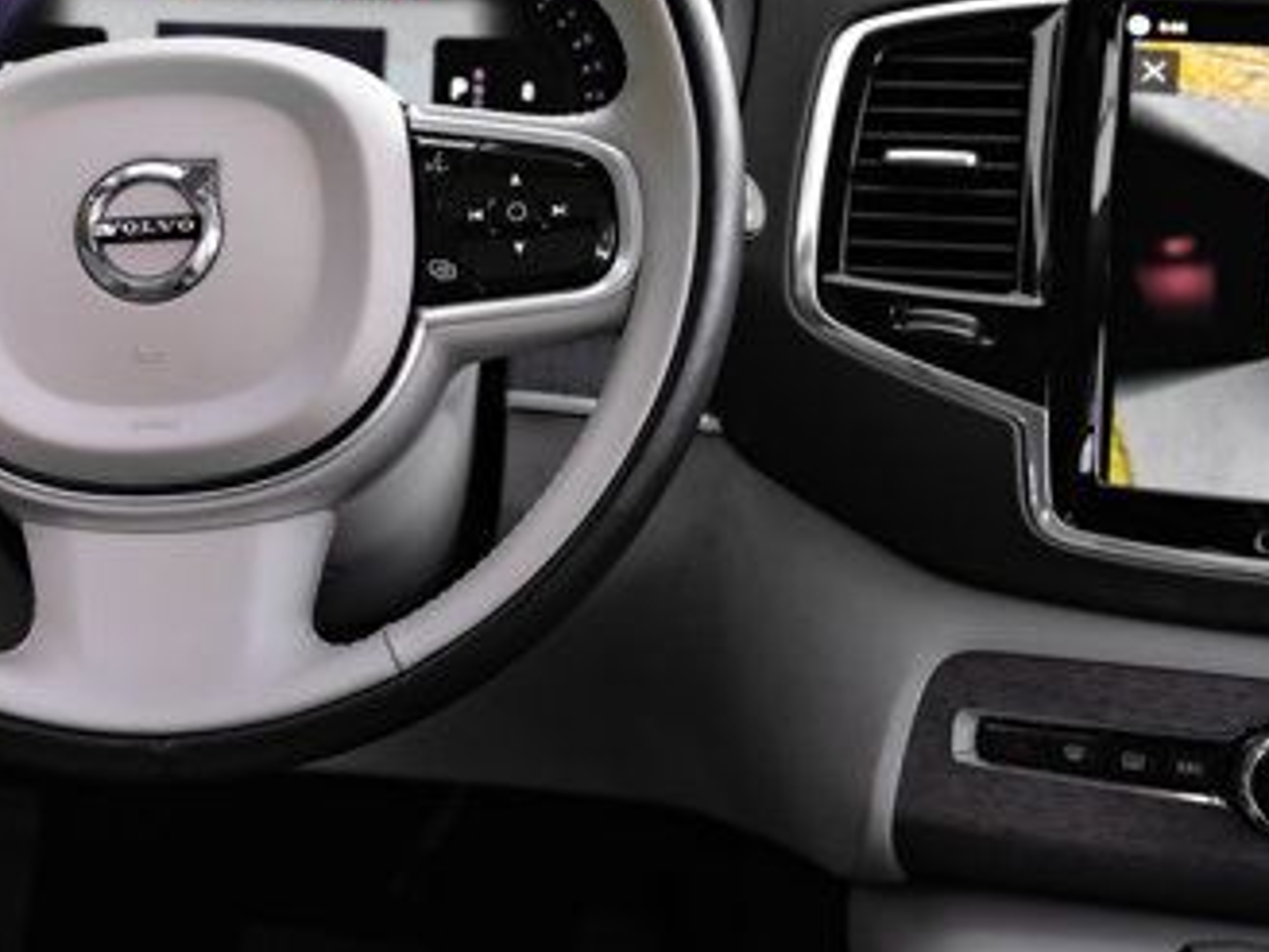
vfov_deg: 19.5
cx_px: 139
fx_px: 2749
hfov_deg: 25.2
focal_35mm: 75
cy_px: 211
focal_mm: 40
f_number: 4.5
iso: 640
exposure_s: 1/250
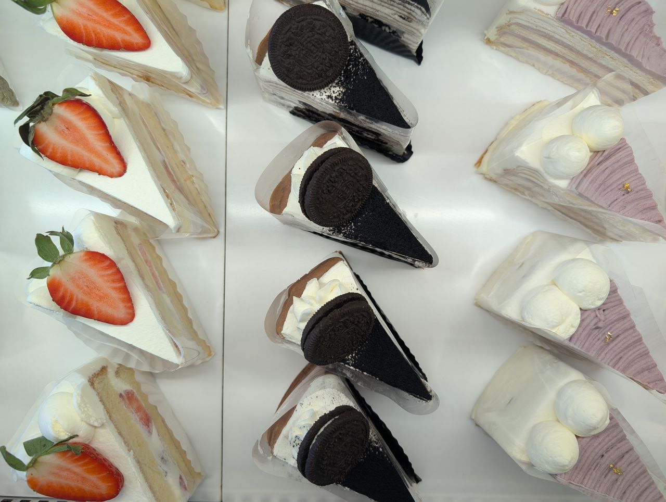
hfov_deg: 71.5
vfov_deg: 56.9
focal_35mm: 24
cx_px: 333
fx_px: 462
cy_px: 251
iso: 25
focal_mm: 6.9
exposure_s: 1/50
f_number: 1.68
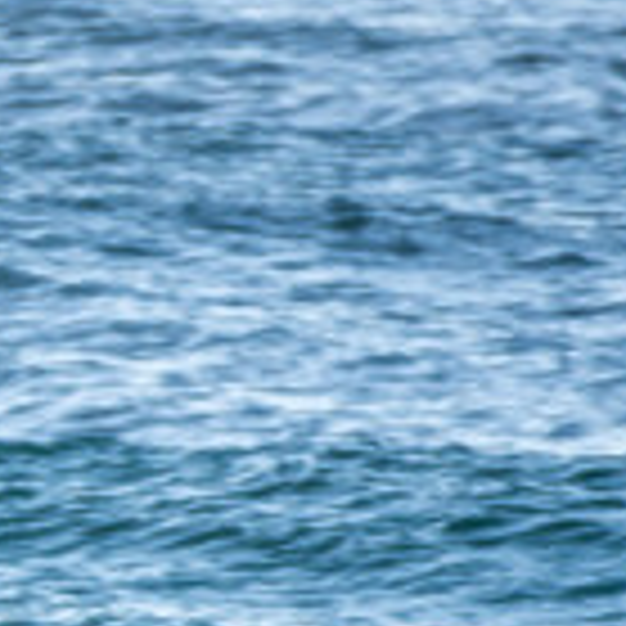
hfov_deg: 0.7
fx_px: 54444
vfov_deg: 0.7
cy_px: 763
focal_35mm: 2661
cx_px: -486
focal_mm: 500
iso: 280
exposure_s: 1/250
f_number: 5.6
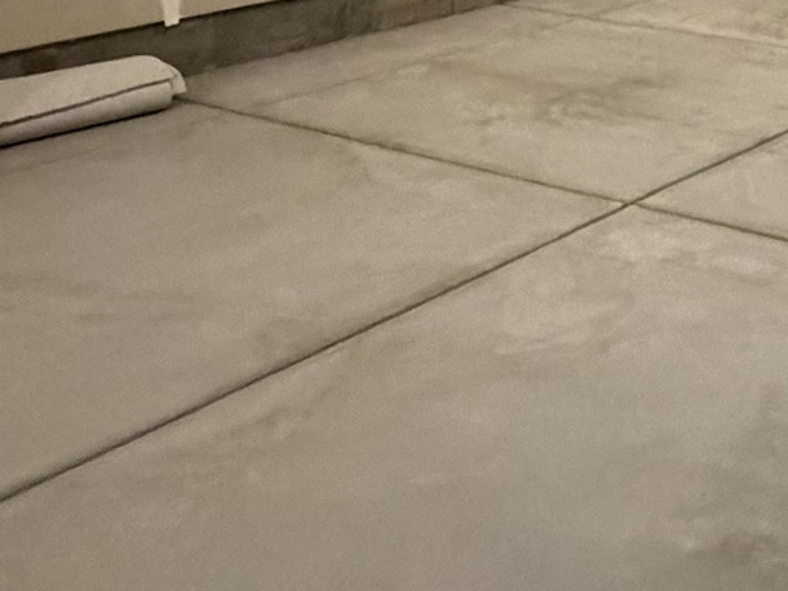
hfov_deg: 29.2
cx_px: 963
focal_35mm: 56
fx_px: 1275
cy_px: -294
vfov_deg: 21.8
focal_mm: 2.22
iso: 1000
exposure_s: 1/60
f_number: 2.2
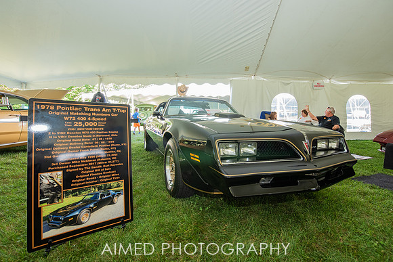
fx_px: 181
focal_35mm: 17
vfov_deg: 71.8
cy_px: 122
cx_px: 201
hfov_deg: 94.8
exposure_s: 1/200
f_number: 5
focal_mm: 15
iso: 1000
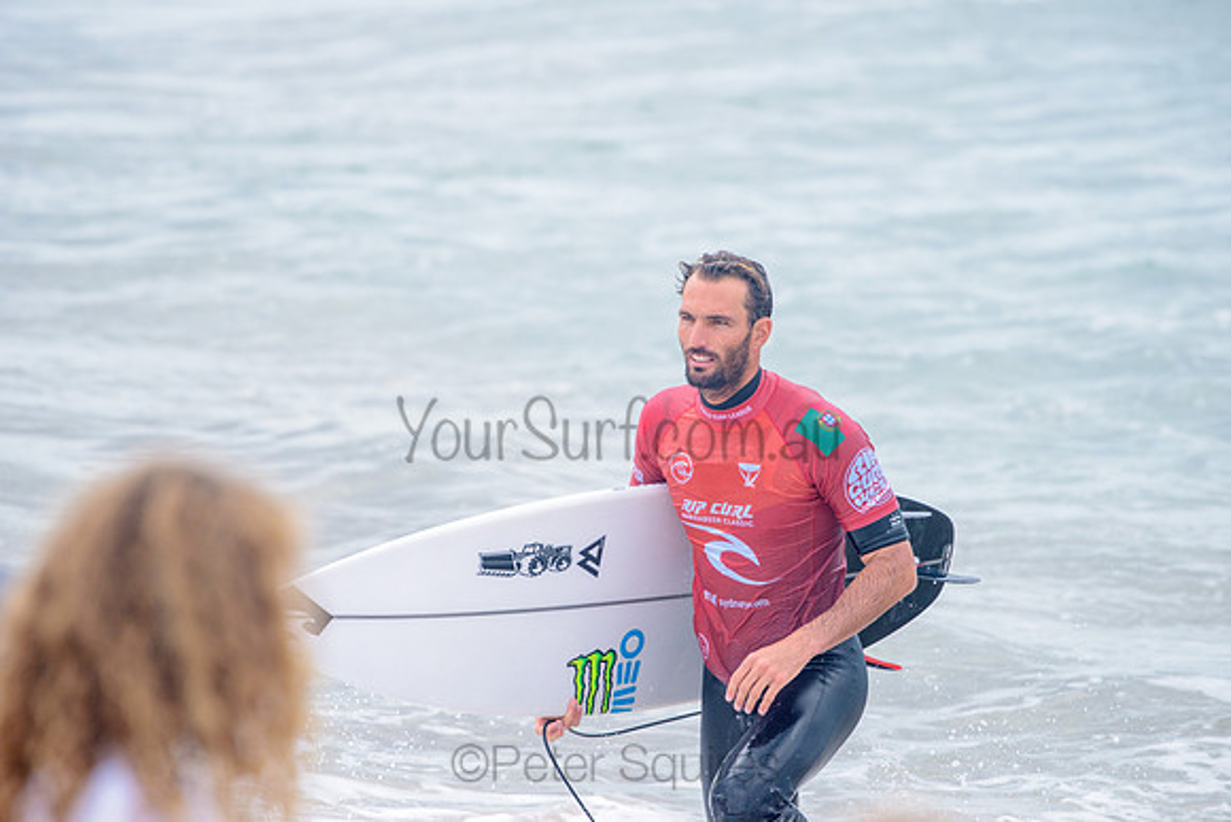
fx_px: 13338
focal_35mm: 390
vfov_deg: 3.5
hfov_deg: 5.3
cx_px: 616
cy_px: 411
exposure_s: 1/2000
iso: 400
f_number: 5.6
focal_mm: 390
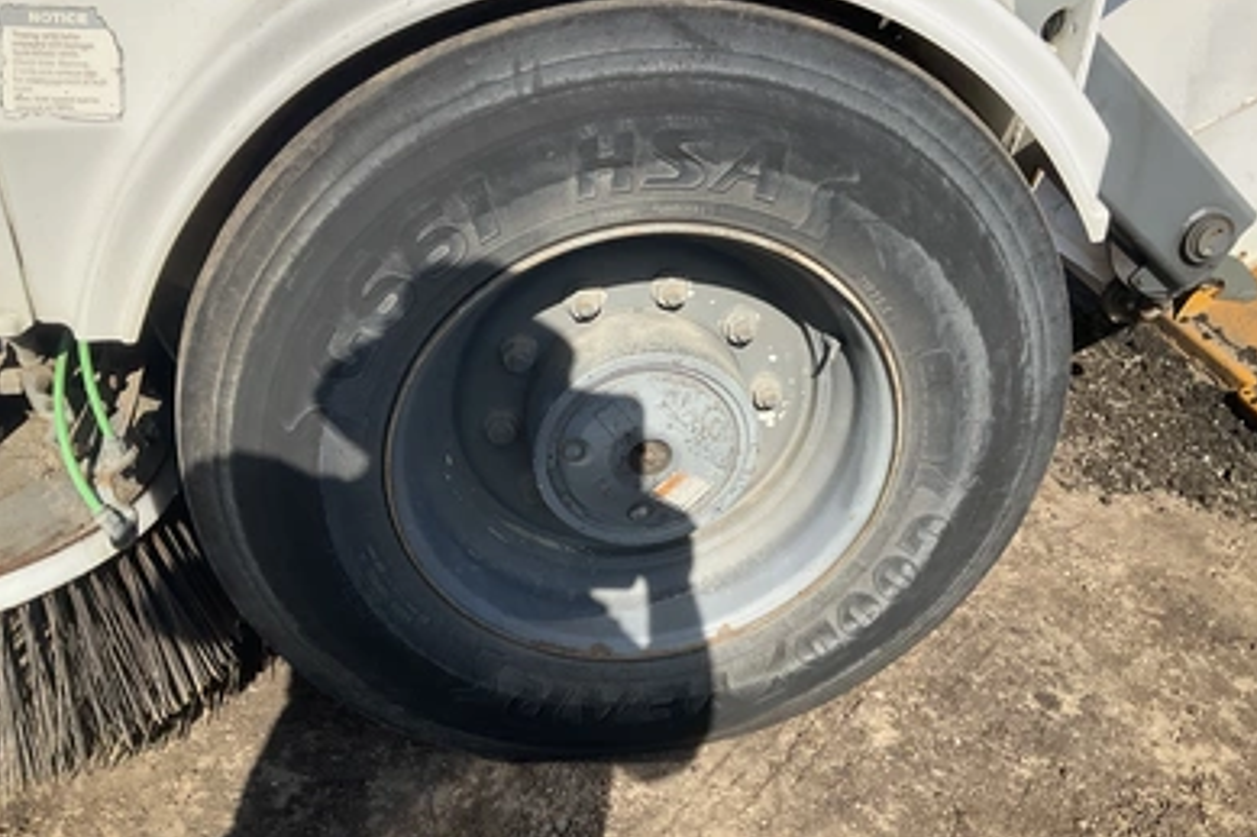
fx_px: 1082
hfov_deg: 60.3
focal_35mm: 31
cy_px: 385
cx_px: 643
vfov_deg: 42.3
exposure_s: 1/1534
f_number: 1.8
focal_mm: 3
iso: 25
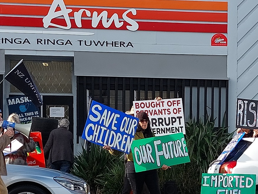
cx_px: 231
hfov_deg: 33.2
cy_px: 158
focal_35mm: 55
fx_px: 410
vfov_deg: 26.0
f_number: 1.8
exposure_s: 1/517
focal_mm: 5.23
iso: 25
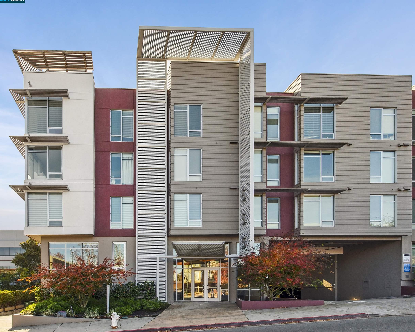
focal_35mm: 19
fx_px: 233
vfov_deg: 70.8
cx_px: 253
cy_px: 170
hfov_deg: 82.1
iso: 250
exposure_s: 1/160
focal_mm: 16
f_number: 9
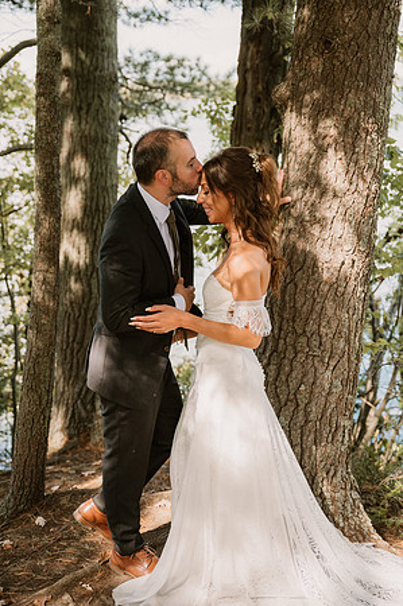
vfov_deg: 39.6
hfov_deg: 26.9
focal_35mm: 50
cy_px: 303
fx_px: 841
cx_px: 202
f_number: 2.8
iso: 800
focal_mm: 50
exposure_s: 1/2500
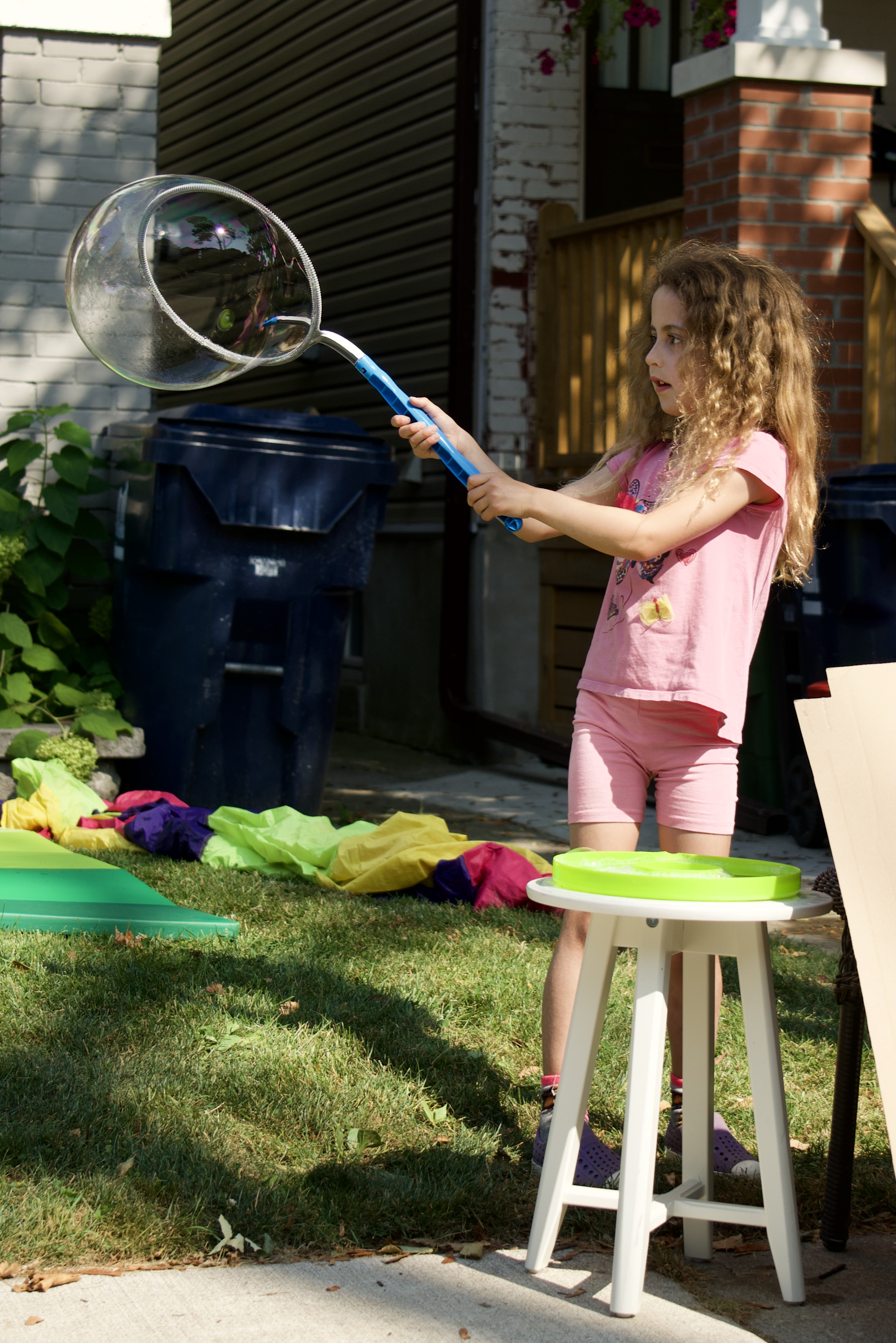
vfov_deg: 49.6
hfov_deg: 34.2
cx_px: 448
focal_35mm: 39
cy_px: 672
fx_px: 1456
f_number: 4
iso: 100
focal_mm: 39
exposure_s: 1/250
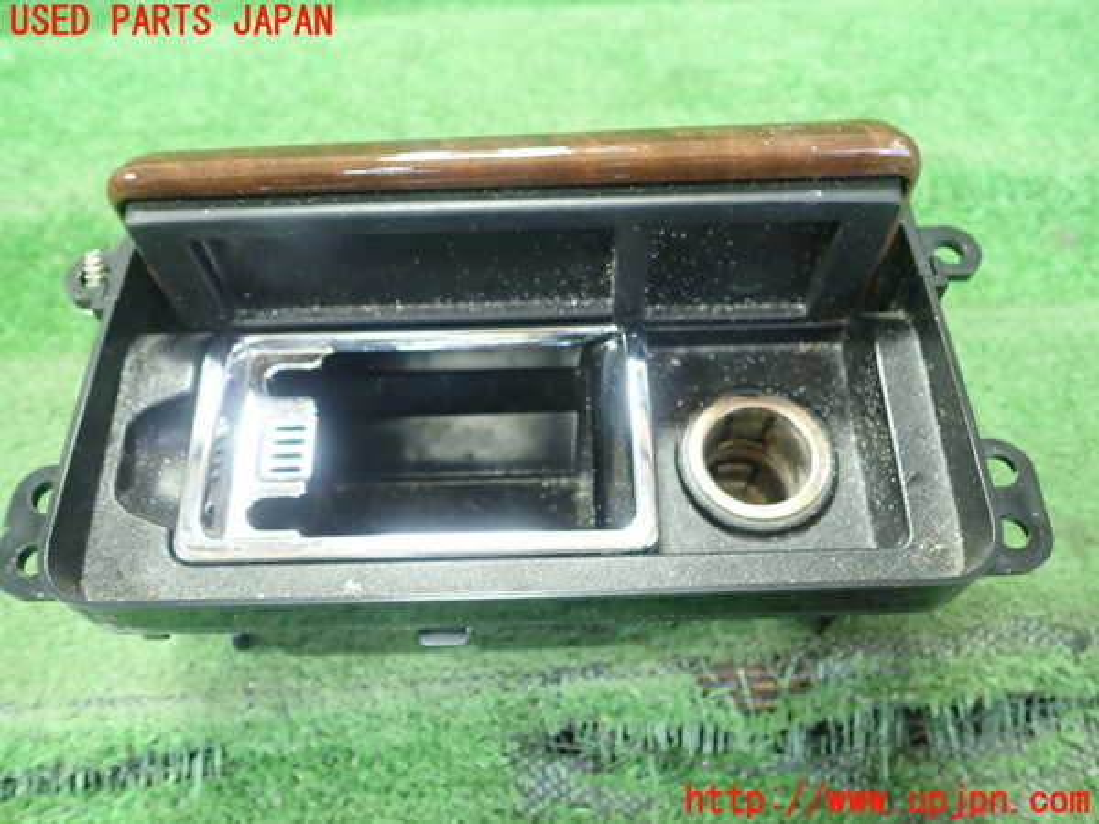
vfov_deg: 46.8
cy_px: 412
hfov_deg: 60.0
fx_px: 952
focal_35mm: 30
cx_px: 550
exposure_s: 1/100
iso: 800
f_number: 2.3
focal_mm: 5.5
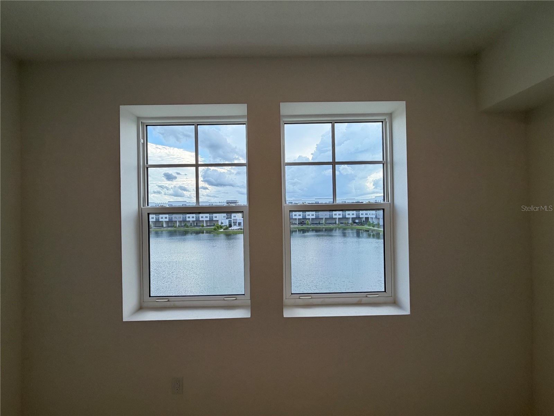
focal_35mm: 14
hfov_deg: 102.1
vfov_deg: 85.7
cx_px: 277
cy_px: 208
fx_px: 224
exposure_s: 1/233
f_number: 2.2
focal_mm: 2.22
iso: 50
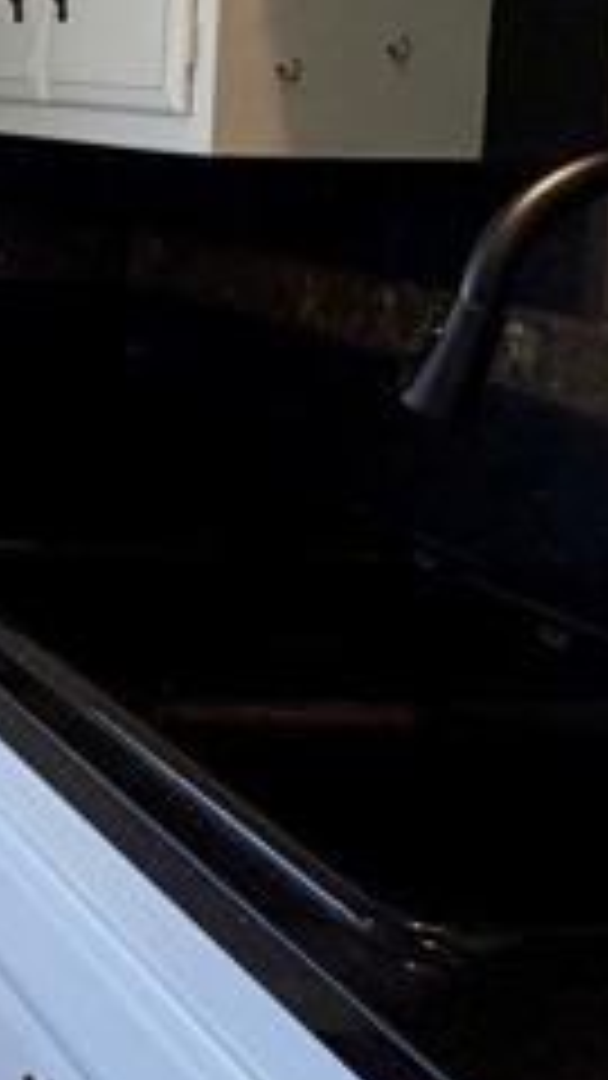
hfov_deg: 14.2
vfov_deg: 31.4
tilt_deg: -5.1
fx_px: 1863
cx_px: -739
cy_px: 202
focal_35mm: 65
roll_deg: -0.3
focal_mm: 2.22
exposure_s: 1/120
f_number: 2.2
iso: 100
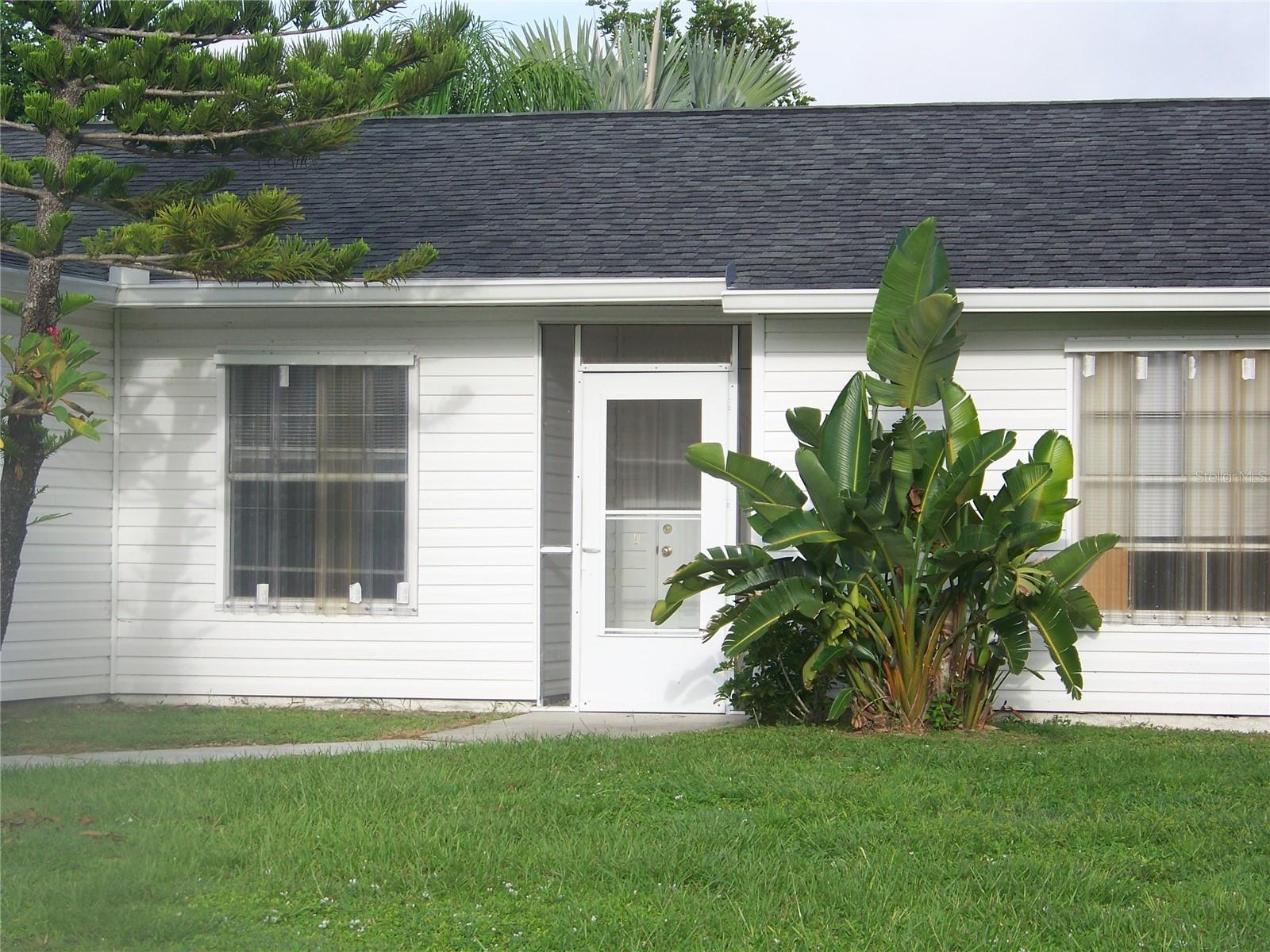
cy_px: 476
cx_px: 635
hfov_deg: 18.5
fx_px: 3889
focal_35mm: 106
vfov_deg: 14.0
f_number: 3.2
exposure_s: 1/400
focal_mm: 17.6
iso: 64
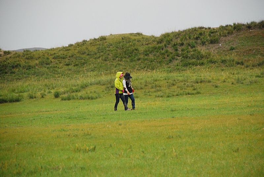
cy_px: 88
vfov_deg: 6.8
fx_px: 1487
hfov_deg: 10.1
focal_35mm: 202
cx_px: 132
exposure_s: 1/640
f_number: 6.3
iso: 400
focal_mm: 135
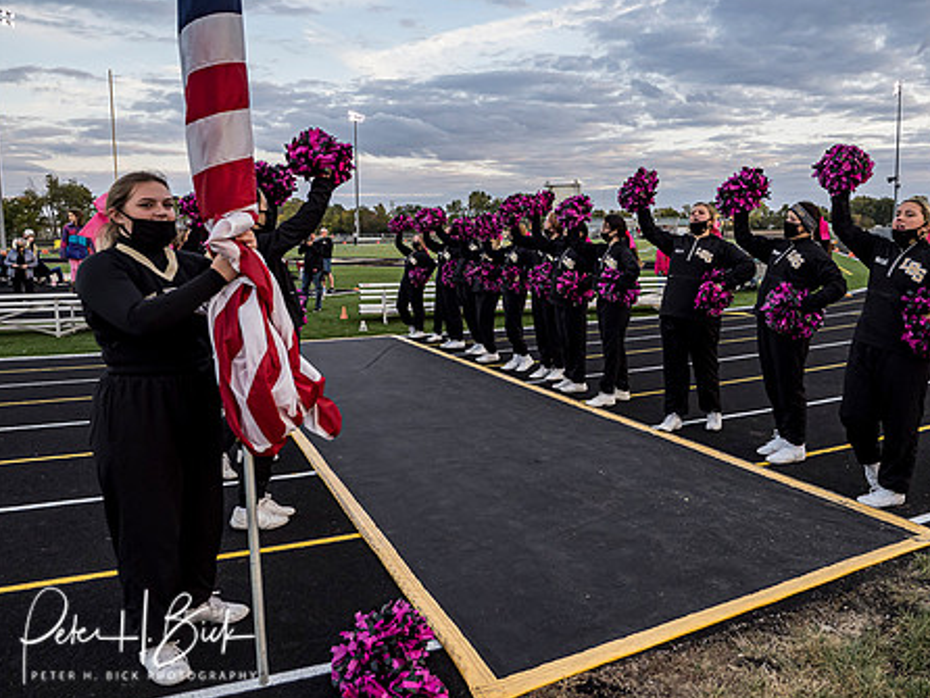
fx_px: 699
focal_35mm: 26
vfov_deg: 52.9
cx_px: 563
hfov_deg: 66.6
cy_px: 295
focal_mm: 10
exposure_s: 1/640
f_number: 2.8
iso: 640
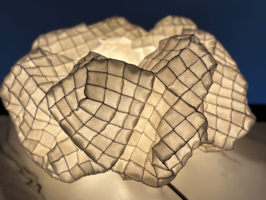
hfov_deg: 38.9
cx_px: 135
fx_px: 377
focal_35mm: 49
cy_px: 100
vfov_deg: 29.7
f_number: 1.78
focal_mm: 6.86
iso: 80
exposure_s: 1/221
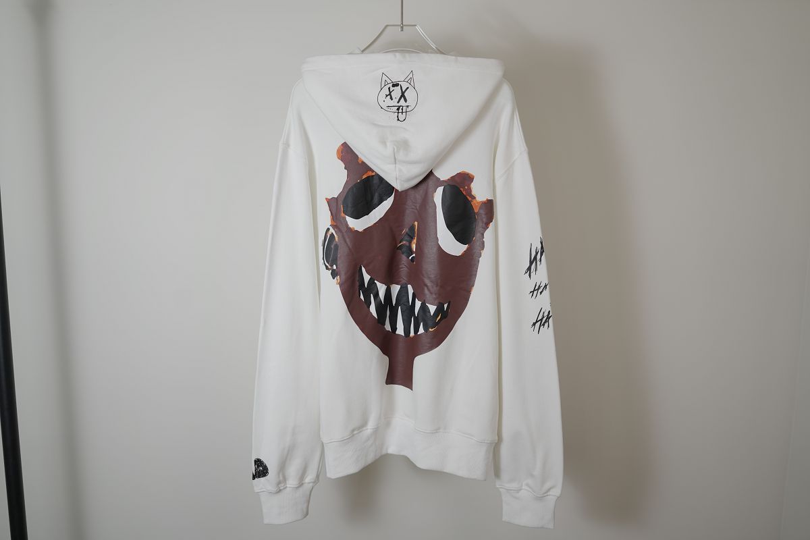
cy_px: 270
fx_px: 787
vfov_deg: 37.9
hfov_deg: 54.4
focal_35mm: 35
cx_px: 405
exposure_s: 1/640
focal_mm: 35
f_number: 3.5
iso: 800
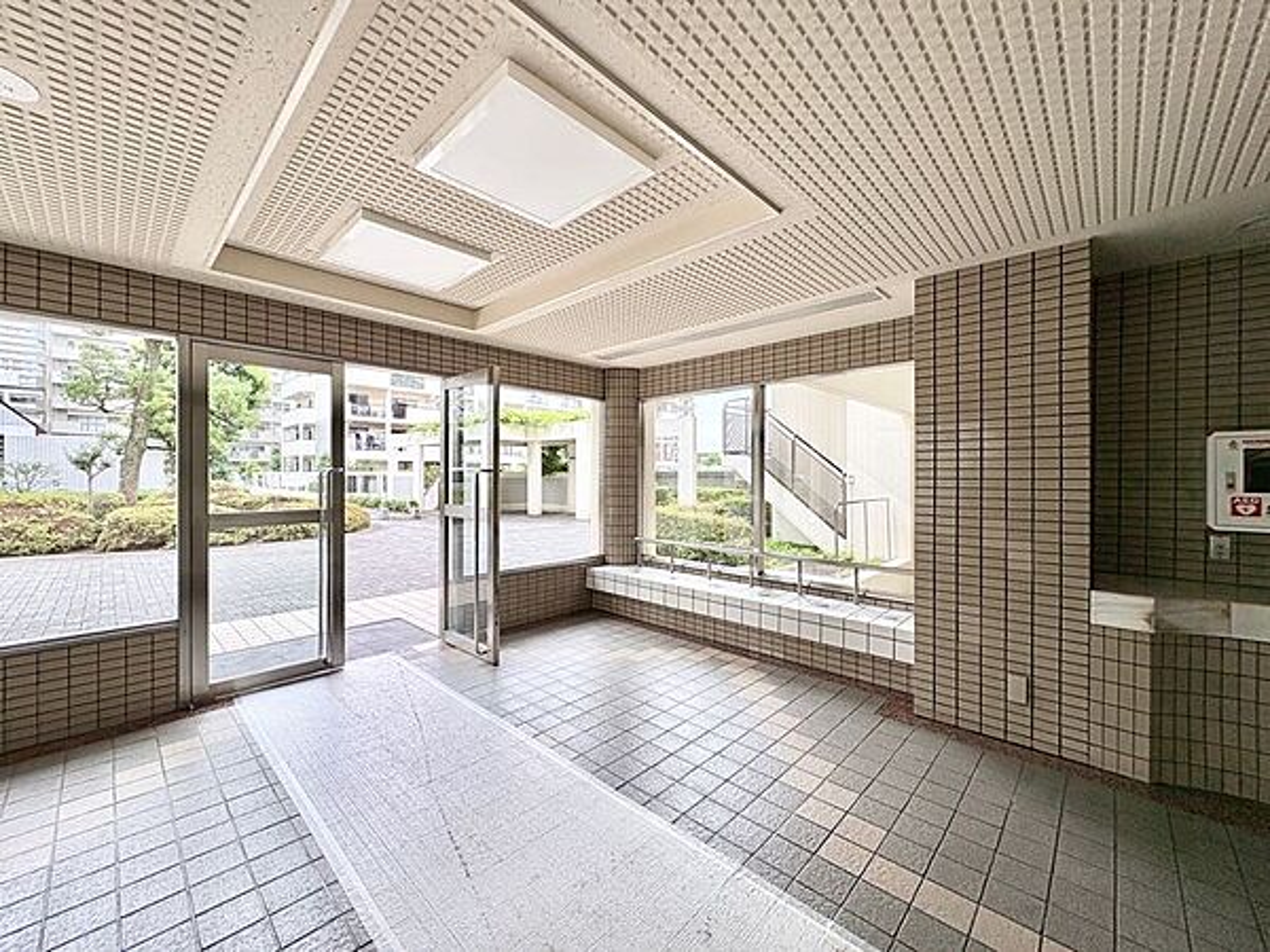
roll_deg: +0.6
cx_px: 635
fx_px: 514
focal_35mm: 14
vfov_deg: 85.7
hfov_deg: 102.1
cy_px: 476
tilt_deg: -1.1
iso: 64
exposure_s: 1/209
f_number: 2.2
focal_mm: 2.22
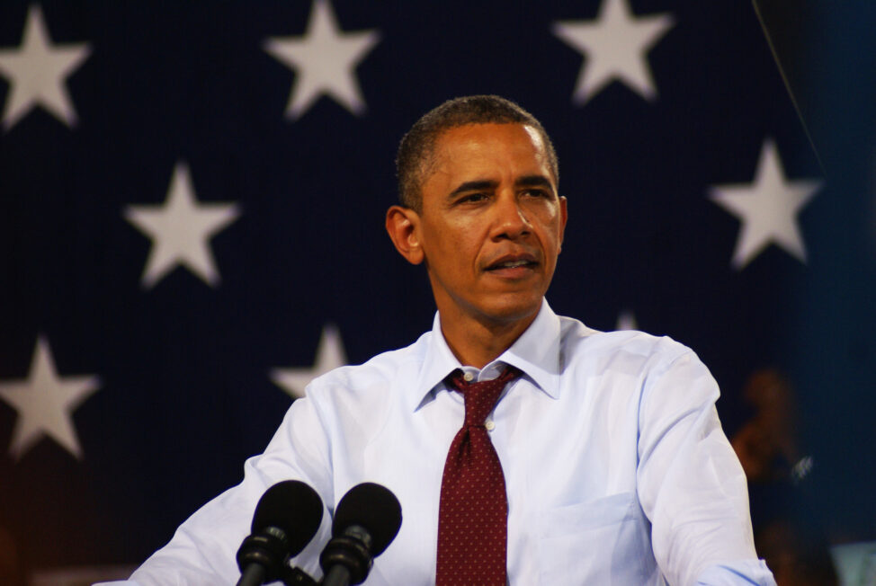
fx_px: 9136
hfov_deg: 5.5
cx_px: 438
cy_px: 293
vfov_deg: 3.7
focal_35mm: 375
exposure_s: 1/100
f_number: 5.6
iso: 400
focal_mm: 250
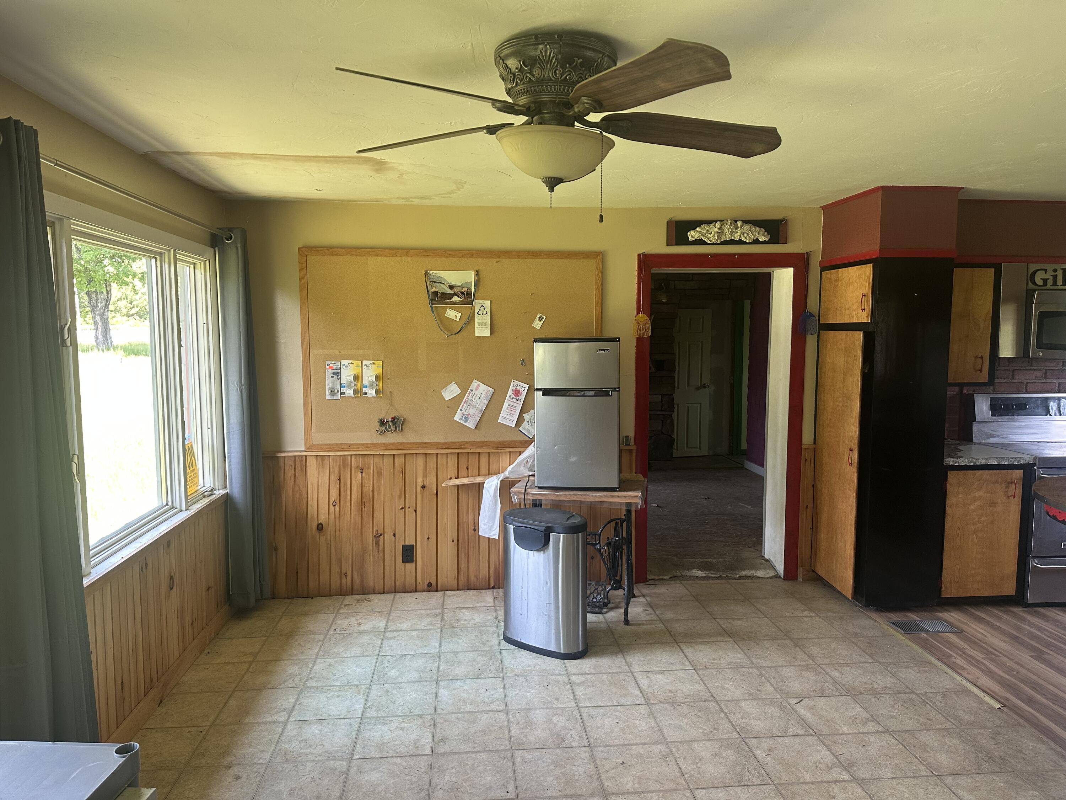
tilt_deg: -4.5
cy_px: 400
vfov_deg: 56.8
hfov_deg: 71.6
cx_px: 533
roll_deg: -0.1
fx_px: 739
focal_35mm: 24
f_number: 1.78
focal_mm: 6.86
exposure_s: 1/121
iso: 160
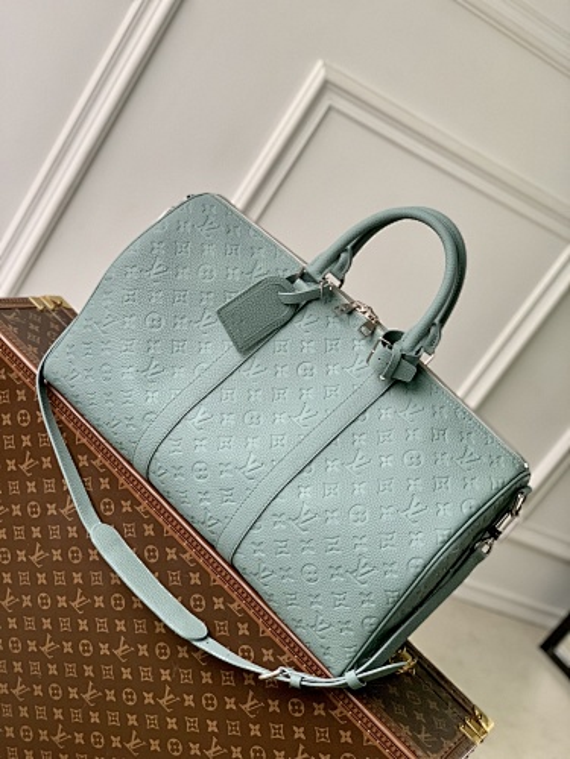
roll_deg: -34.4
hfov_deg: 28.0
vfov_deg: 36.8
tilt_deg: -20.3
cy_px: 380
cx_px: 285
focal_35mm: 52
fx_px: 1142
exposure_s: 1/101
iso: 125
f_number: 2.4
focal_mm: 6
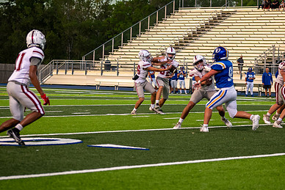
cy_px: 68
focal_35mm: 135
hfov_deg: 15.2
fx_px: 1069
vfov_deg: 10.2
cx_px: 139
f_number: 1.8
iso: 360
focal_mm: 50
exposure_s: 1/800
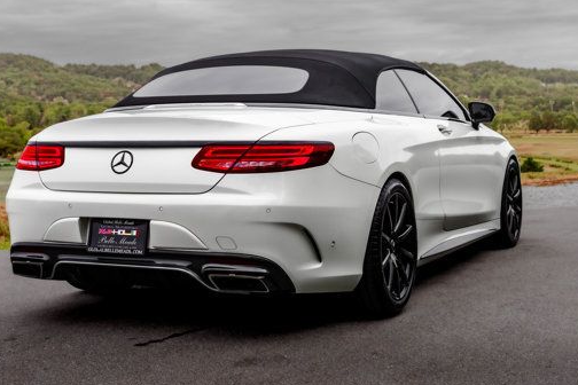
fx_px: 979
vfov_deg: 22.3
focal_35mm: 61
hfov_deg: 32.9
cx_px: 264
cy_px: 194
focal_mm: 46
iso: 640
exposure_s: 1/400
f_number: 5.6
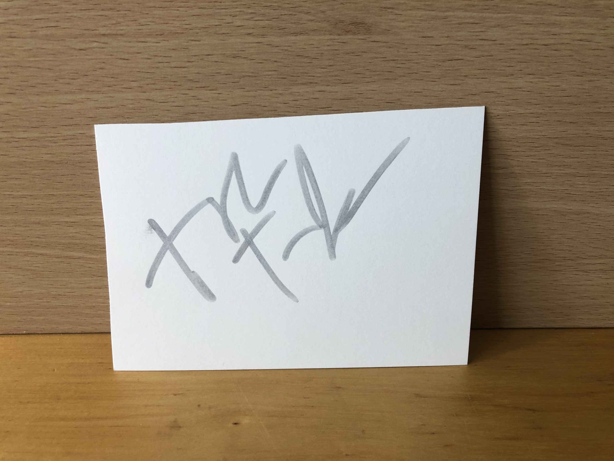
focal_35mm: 28
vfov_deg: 49.7
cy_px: 230
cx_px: 307
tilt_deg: -28.2
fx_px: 497
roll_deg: -1.0
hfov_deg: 63.4
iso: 25
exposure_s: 1/30
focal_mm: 3.99
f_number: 1.8
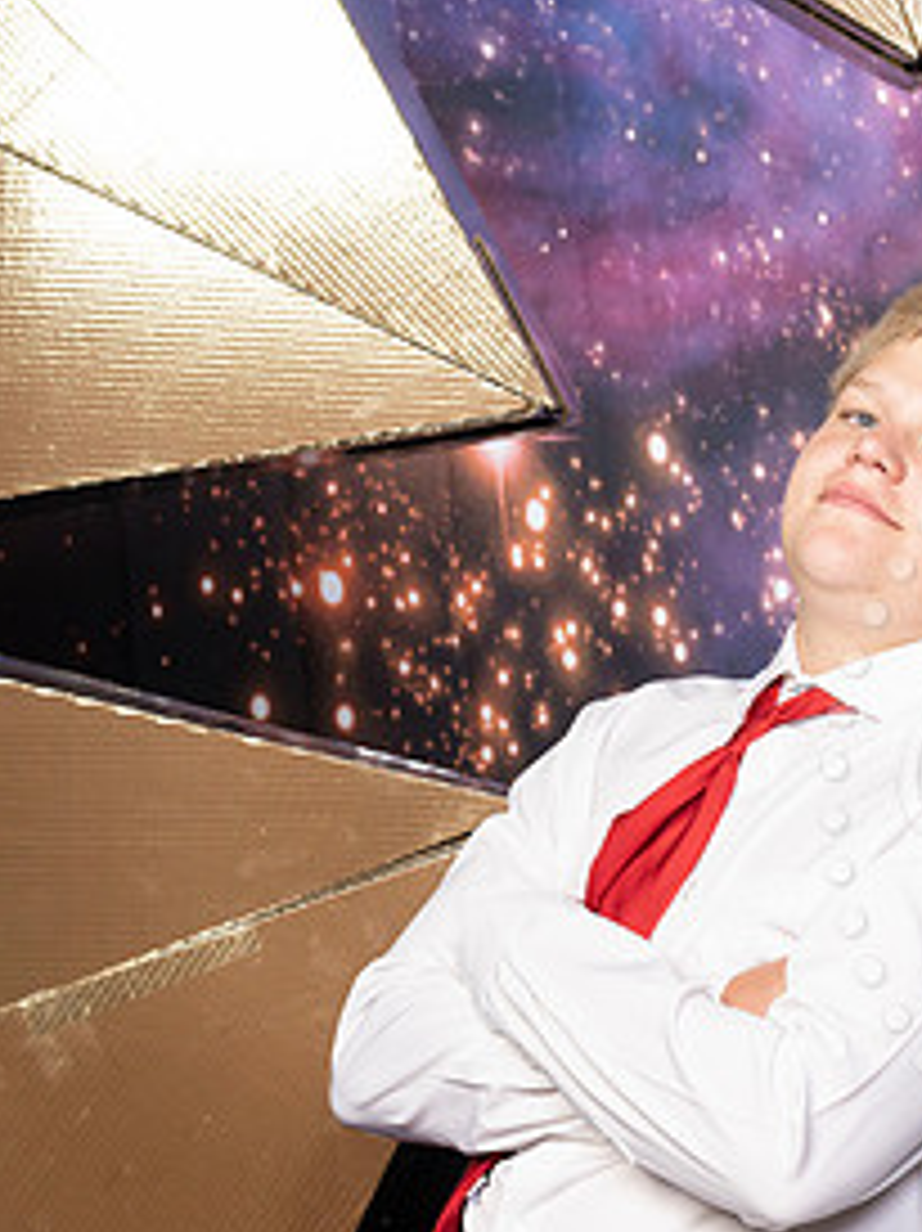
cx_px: 1250
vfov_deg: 18.2
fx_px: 3841
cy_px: 789
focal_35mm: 108
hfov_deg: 13.1
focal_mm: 53
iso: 320
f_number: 9
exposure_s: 1/160
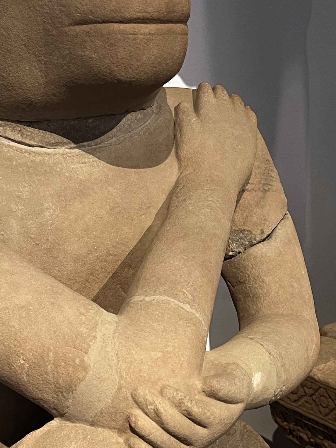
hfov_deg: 21.6
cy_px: 268
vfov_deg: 28.5
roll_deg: +1.6
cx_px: 152
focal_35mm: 68
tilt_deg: -15.6
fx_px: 880
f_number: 1.5
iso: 200
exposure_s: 1/50
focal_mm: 5.7
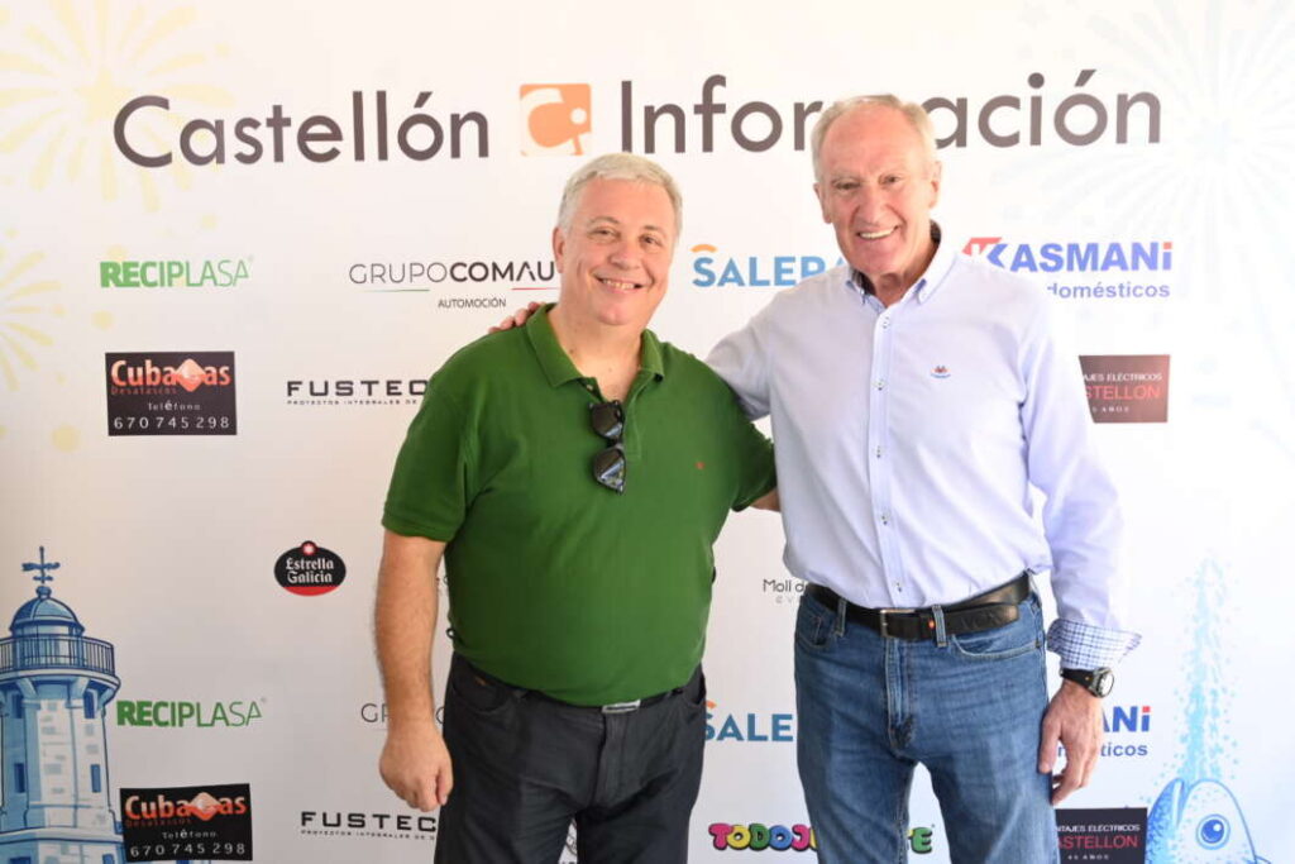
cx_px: 648
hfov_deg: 54.4
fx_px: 1259
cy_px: 432
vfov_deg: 37.9
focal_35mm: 35
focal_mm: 35
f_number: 5
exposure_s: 1/80
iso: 400
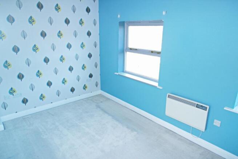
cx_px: 119
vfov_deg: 53.2
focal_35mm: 24
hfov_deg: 73.7
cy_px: 80
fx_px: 159
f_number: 2.4
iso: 100
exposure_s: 1/60
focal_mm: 16
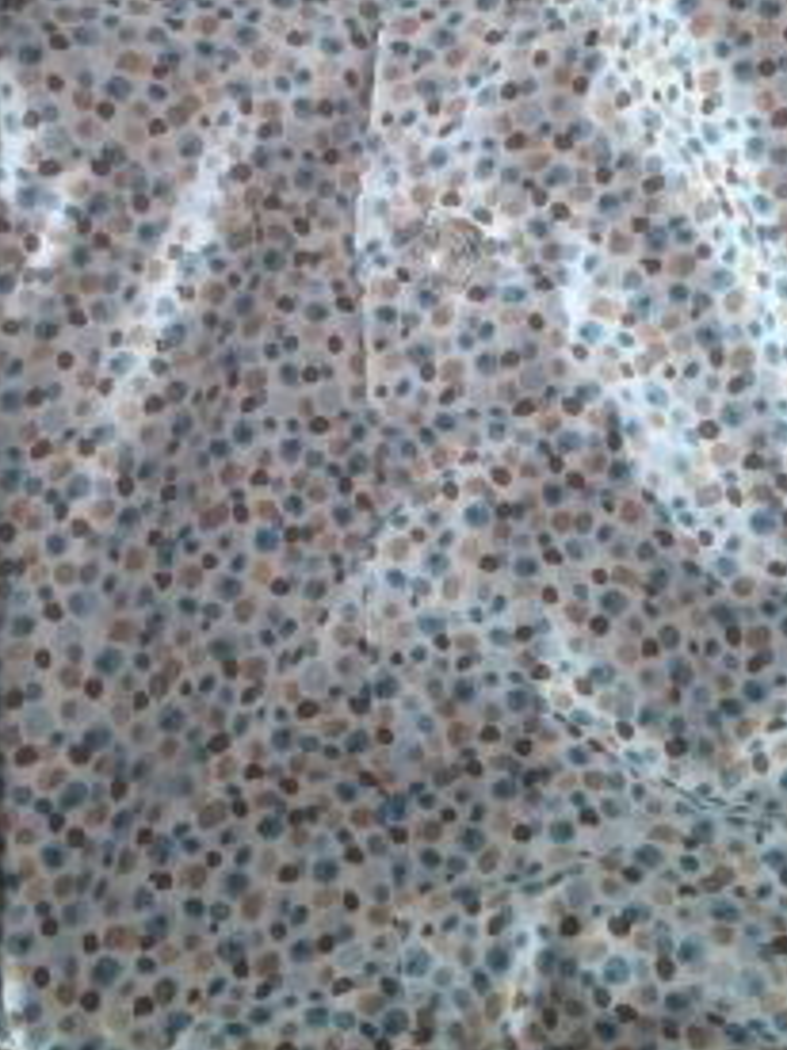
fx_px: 2033
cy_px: -11
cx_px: 527
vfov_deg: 27.3
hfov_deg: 21.8
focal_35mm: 67
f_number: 1.8
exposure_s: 1/33
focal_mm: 5.54
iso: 320
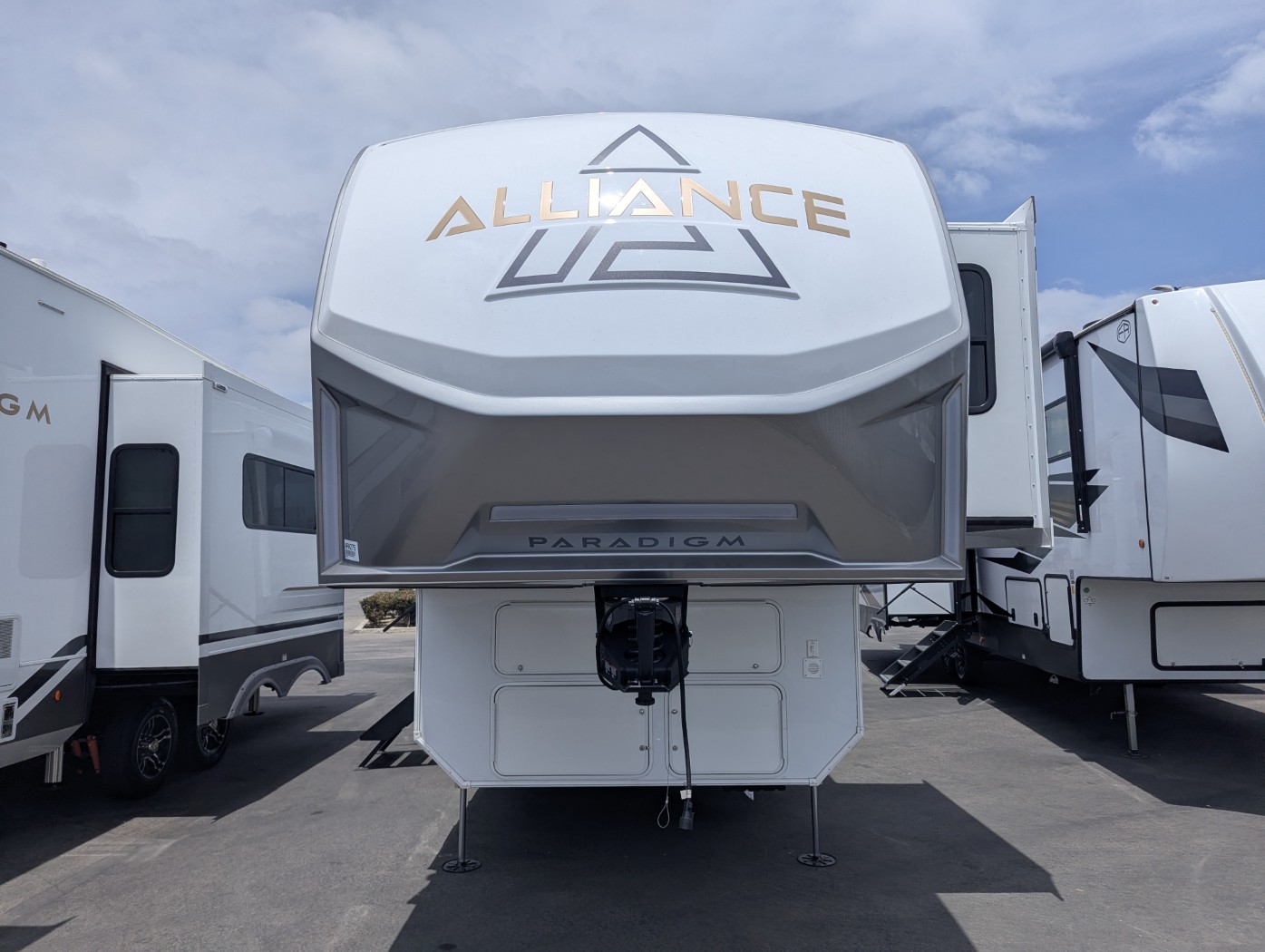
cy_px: 476
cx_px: 632
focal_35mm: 24
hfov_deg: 71.5
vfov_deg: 56.9
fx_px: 878
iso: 47
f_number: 1.85
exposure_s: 1/5376
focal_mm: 6.81
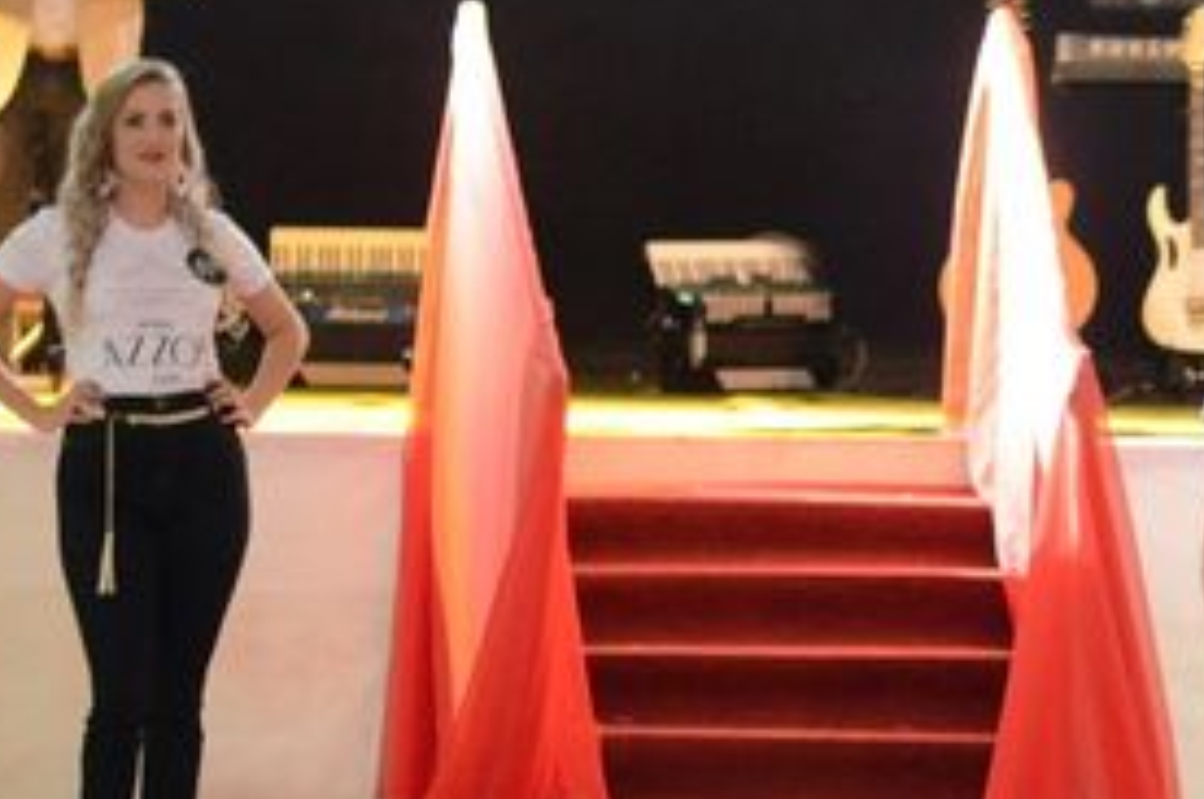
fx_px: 7245
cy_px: 782
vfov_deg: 6.3
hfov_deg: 9.3
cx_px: 1540
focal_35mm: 217
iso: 3200
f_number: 1.8
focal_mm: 50
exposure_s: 1/100
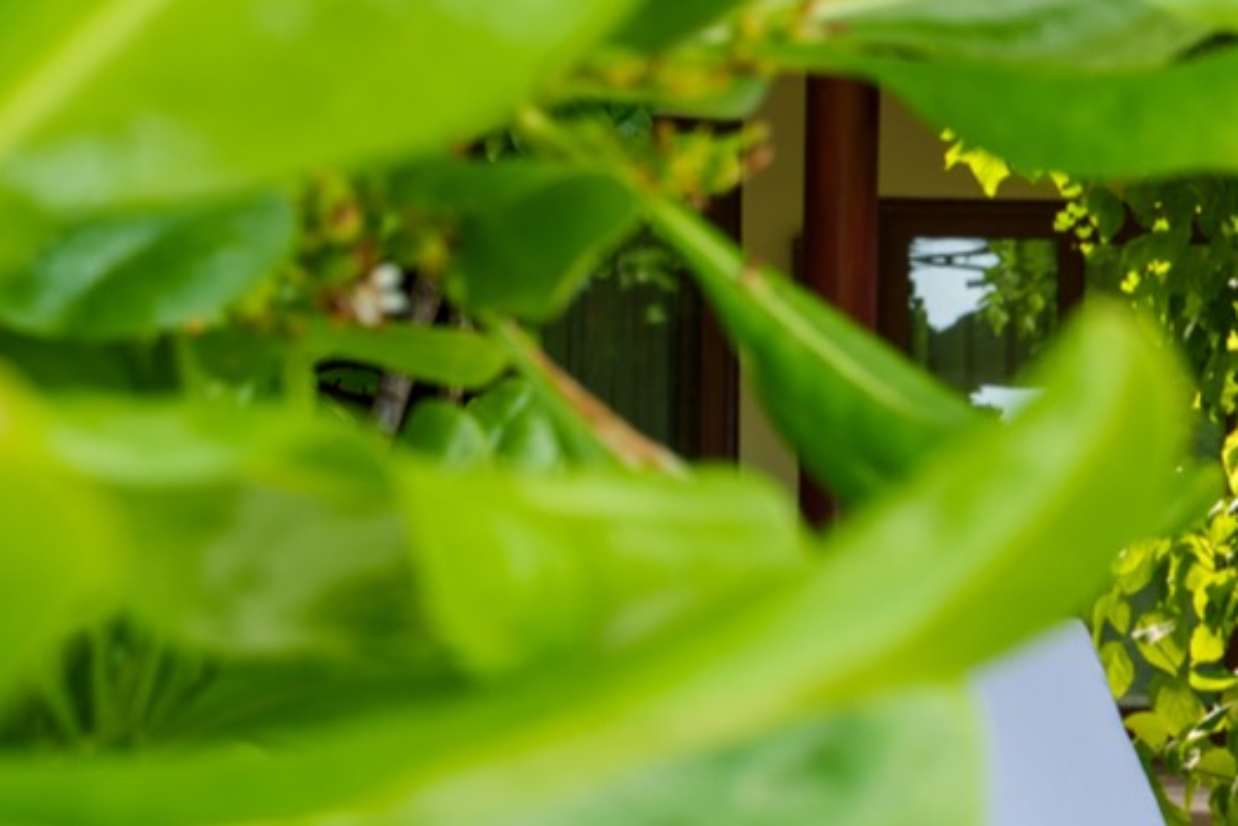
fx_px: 5125
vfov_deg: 9.2
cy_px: 457
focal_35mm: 149
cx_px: 1622
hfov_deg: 13.3
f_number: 6.3
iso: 160
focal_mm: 49
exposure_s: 1/80
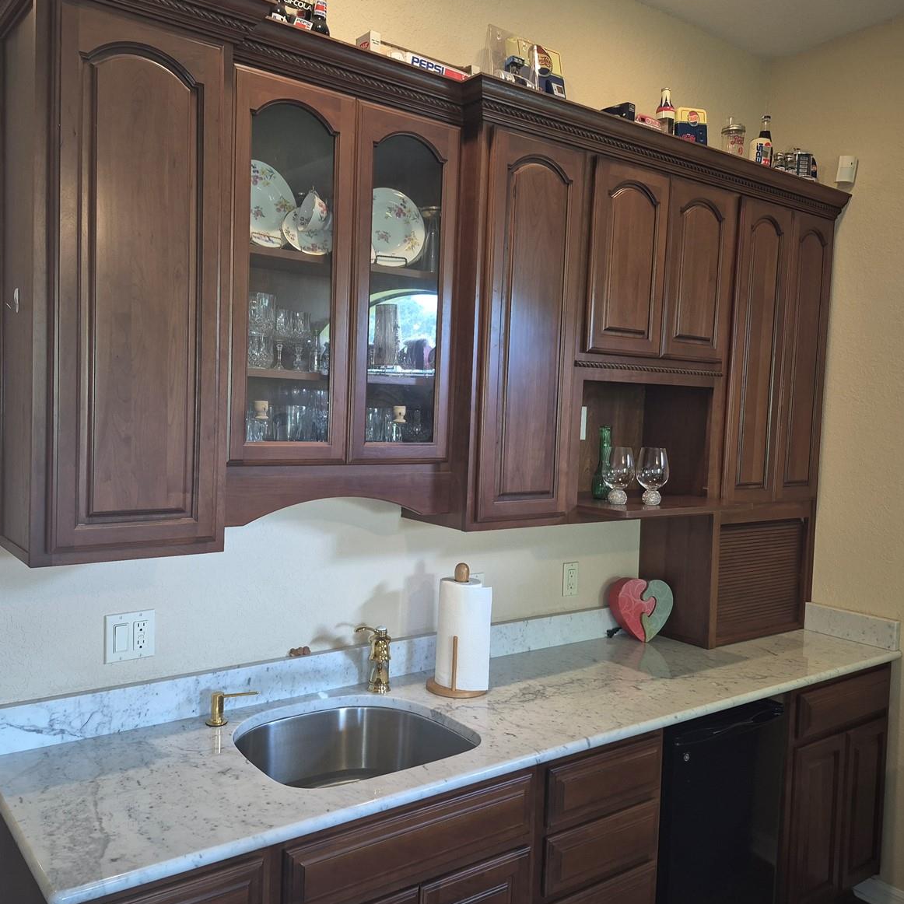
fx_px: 827
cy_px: 442
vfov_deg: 57.3
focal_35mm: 28
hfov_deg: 57.2
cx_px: 411
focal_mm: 5.4
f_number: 1.8
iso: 100
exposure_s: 1/24
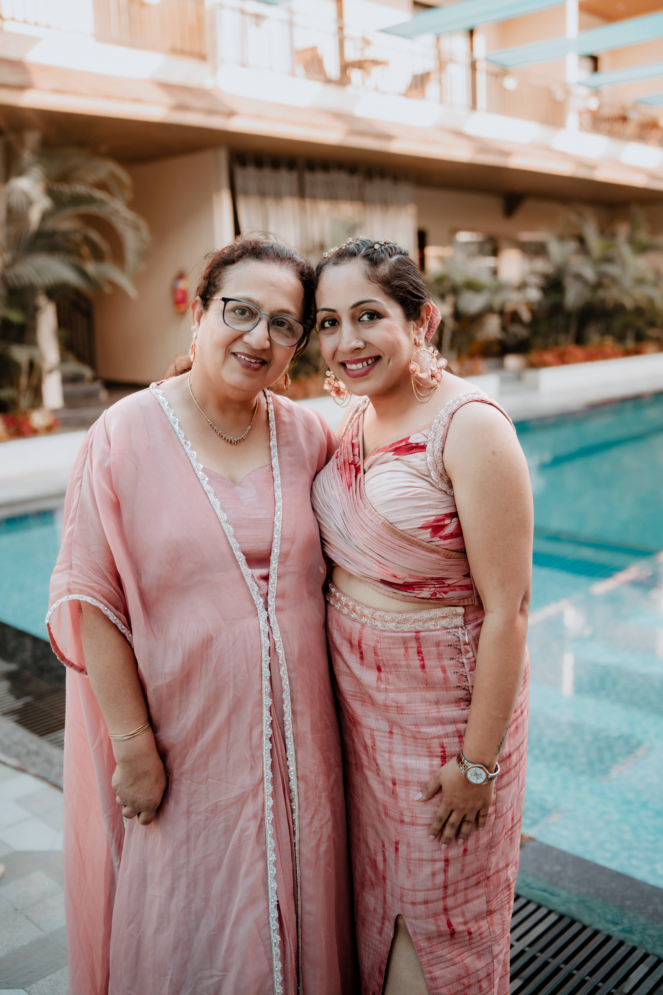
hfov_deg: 37.9
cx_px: 332
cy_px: 498
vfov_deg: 54.4
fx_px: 967
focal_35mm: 35
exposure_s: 1/800
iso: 500
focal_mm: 35
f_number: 2.8
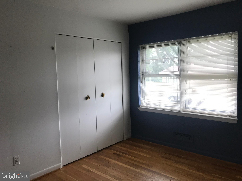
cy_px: 90
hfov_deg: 63.4
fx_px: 196
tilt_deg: -4.3
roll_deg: +1.6
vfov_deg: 49.7
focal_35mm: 28
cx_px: 121
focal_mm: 3.99
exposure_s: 1/120
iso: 32
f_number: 1.8
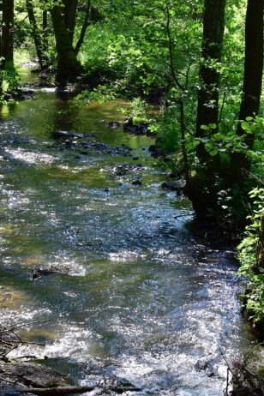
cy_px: 154
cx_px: 66
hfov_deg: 13.2
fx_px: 1134
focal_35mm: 103
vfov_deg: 19.8
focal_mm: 31
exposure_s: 1/200
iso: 400
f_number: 8
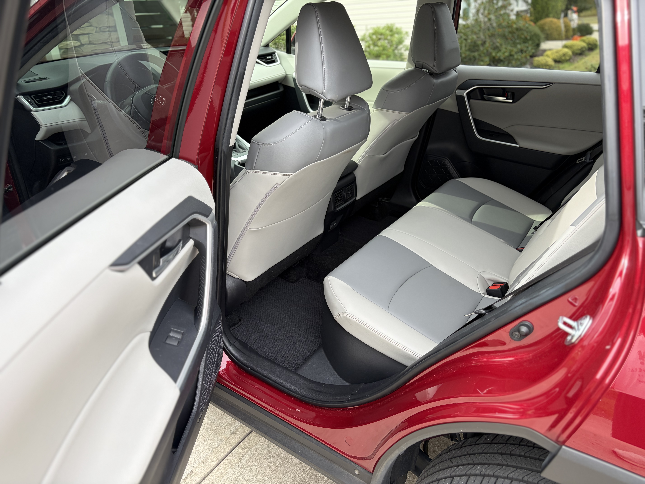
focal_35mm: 26
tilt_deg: -27.3
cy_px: 242
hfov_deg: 67.3
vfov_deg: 53.1
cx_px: 322
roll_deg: +4.3
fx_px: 484
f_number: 1.6
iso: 40
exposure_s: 1/189
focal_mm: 5.96
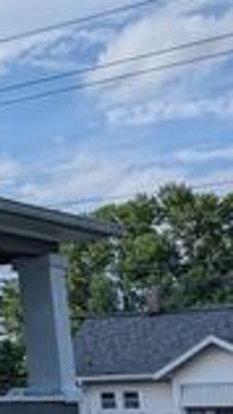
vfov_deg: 25.5
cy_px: 271
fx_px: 911
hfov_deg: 11.2
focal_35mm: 83
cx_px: -387
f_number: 1.68
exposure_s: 1/2604
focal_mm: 6.9
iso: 22
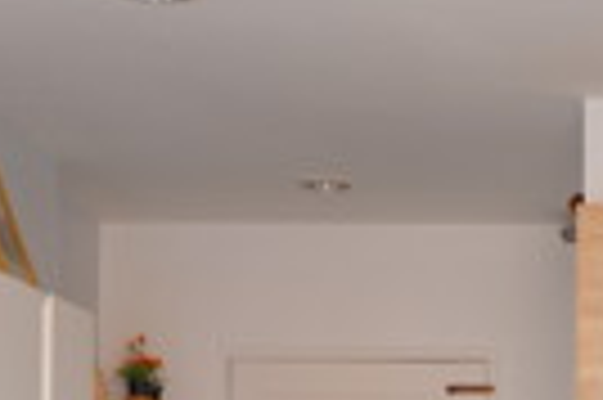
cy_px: 620
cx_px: 765
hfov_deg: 13.4
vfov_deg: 9.0
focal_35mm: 148
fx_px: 2476
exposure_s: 1/45
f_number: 4
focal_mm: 22.2
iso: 200
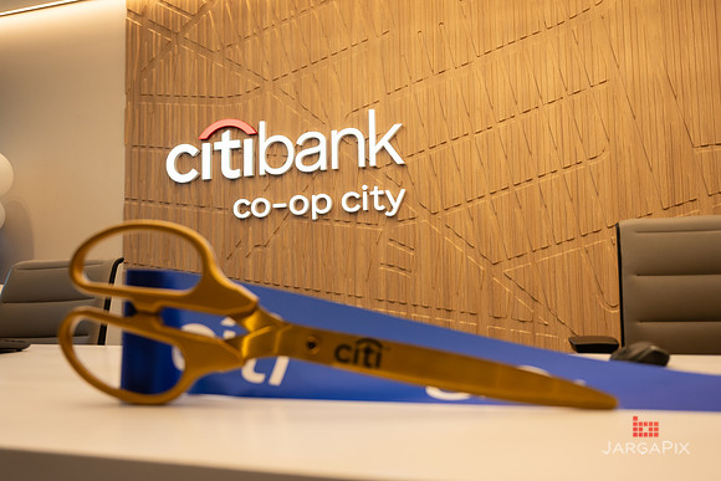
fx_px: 717
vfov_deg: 37.0
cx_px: 358
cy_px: 215
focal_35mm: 36
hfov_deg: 53.4
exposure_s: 1/500
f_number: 3.2
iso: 400
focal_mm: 30.5
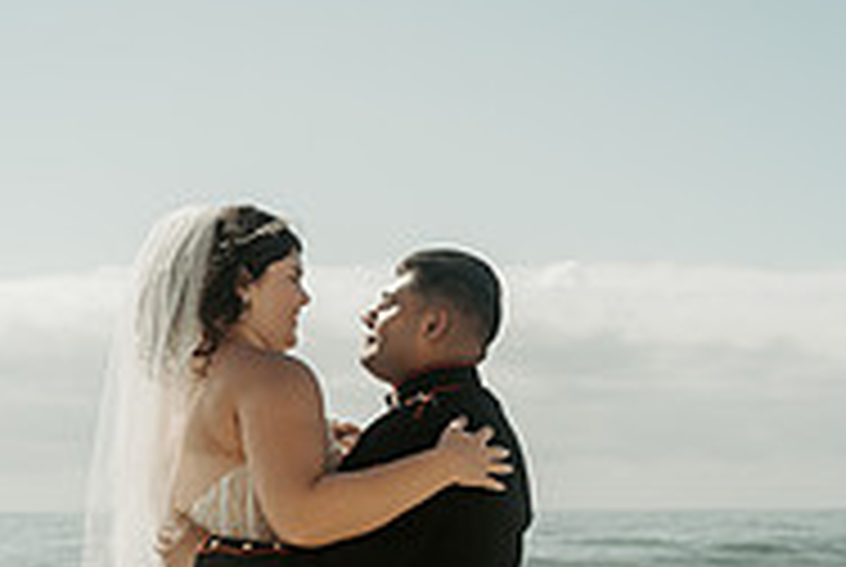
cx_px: 258
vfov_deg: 11.9
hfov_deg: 17.9
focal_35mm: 114
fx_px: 2683
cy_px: 628
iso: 100
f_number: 4
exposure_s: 1/3200
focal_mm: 35
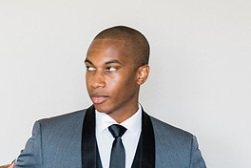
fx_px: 844
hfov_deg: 16.7
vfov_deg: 11.3
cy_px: 145
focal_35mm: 121
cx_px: 27
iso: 800
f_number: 2.8
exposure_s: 1/125
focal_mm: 55
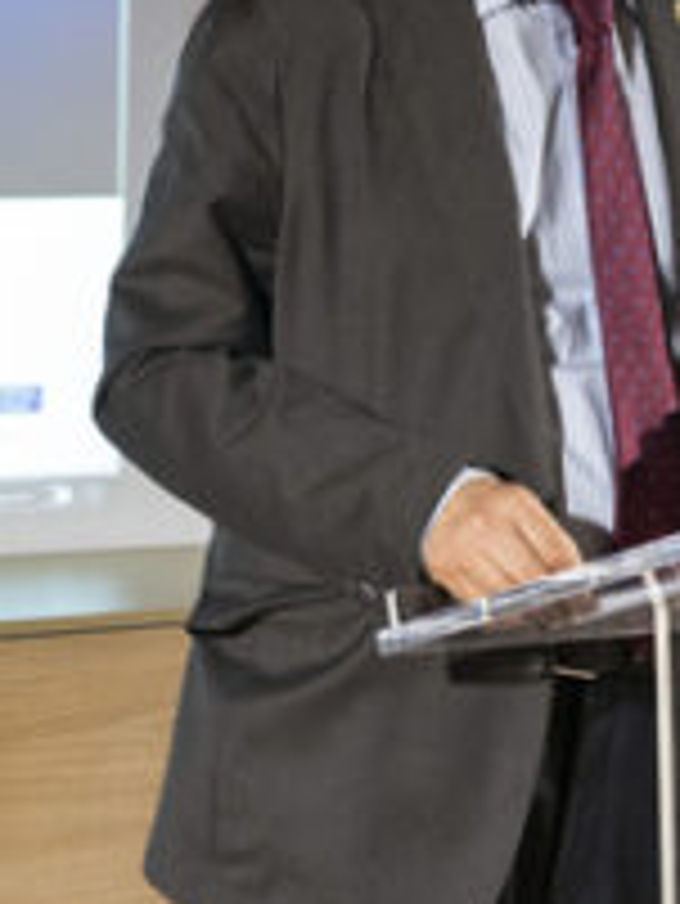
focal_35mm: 103
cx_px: 18
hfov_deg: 14.2
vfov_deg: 19.0
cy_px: 310
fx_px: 2695
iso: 3200
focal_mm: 31
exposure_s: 1/100
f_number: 5.6
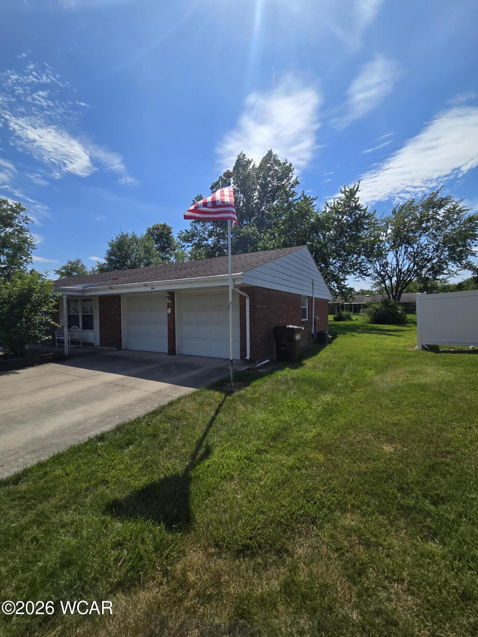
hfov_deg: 89.9
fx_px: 239
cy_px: 318
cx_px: 239
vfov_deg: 106.2
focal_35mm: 13
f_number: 2.2
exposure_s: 1/3464
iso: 50
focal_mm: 2.2
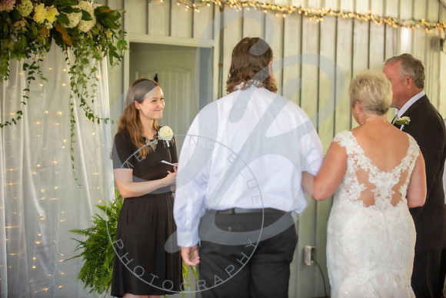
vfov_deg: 11.8
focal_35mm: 116
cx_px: 223
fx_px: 1437
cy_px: 149
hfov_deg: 17.6
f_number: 2.8
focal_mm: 116
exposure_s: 1/200
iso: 320
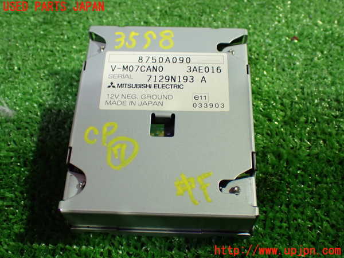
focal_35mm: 41
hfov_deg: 45.8
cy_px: 129
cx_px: 172
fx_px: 407
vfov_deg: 35.1
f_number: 2.8
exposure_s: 1/50
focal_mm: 7.31
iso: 800
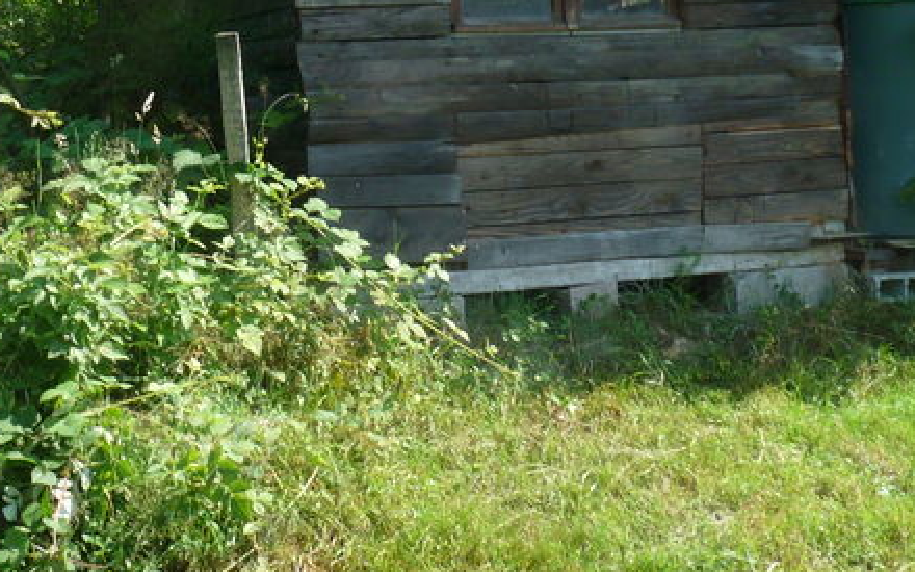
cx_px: 343
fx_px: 1621
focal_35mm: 65
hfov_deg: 31.4
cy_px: 125
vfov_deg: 19.8
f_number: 5
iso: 100
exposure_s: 1/125
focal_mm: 4.8
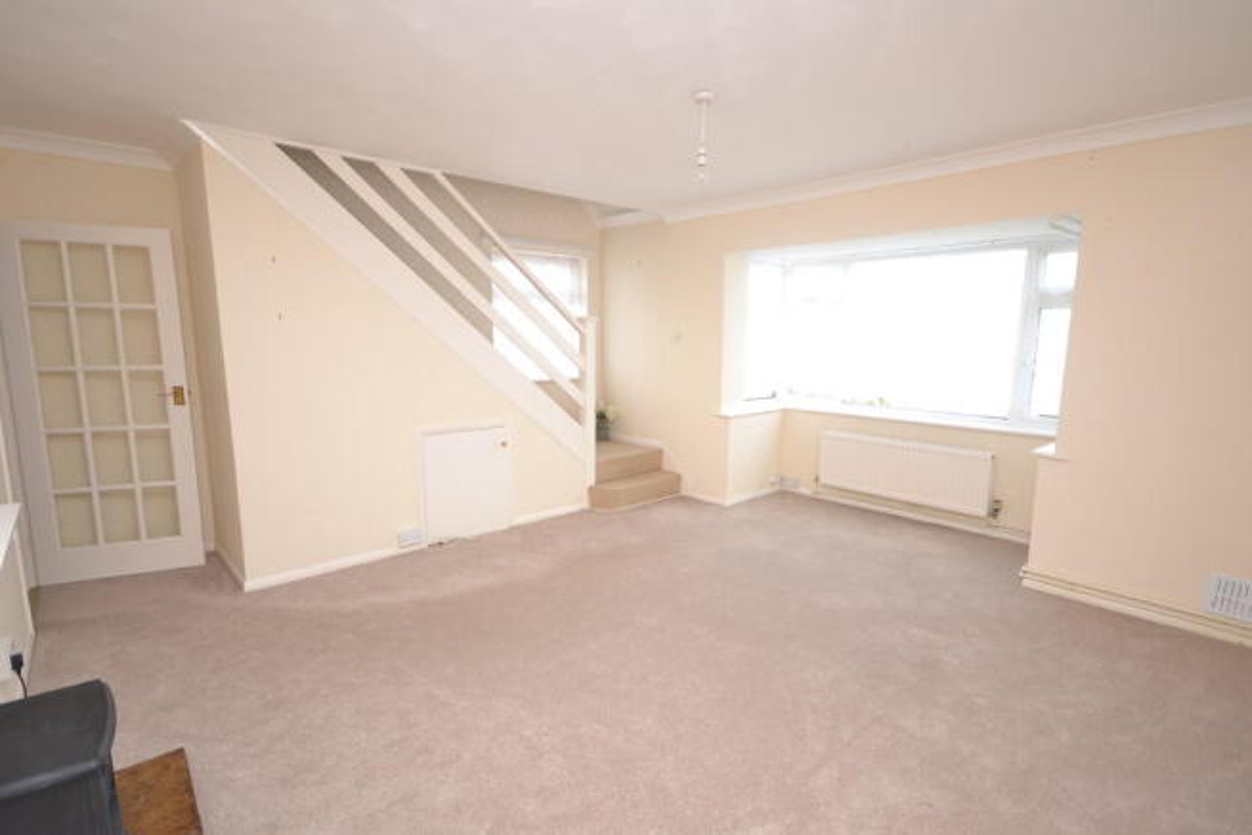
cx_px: 626
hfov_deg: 90.0
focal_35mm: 18
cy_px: 418
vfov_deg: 67.4
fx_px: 626
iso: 400
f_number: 5
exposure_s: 1/100
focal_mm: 12
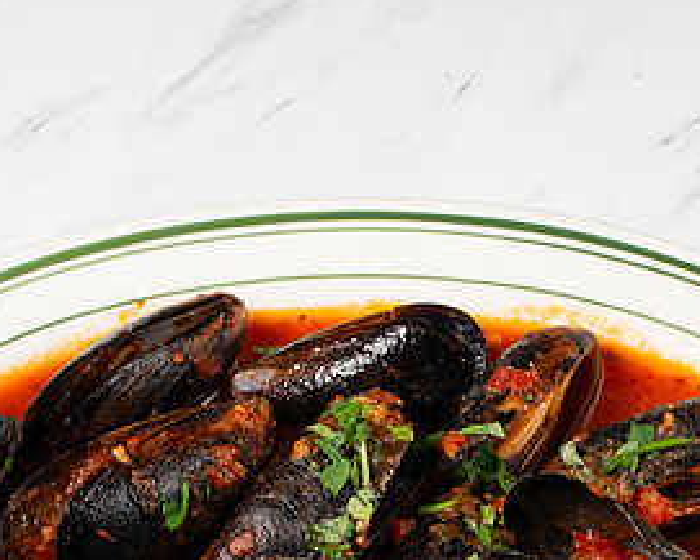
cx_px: 387
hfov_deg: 16.0
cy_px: 541
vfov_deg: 12.7
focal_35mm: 120
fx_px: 2487
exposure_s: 1/250
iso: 200
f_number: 11
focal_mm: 50
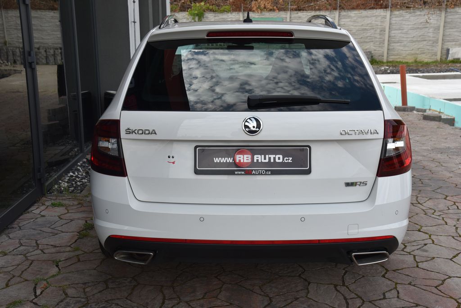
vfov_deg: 28.1
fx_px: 615
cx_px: 230
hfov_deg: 41.1
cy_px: 154
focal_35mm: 48
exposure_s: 1/320
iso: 500
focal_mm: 48
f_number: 9
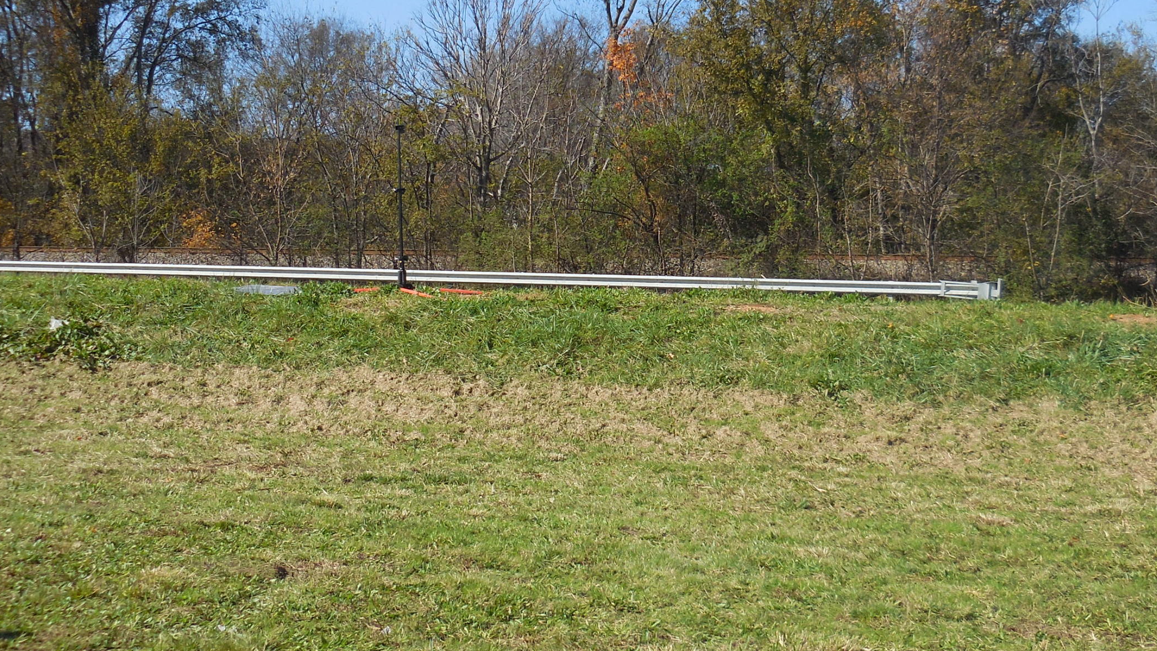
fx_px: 1871
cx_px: 603
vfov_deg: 19.6
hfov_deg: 34.4
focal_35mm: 61
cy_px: 182
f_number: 3.9
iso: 125
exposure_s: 1/800
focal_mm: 7
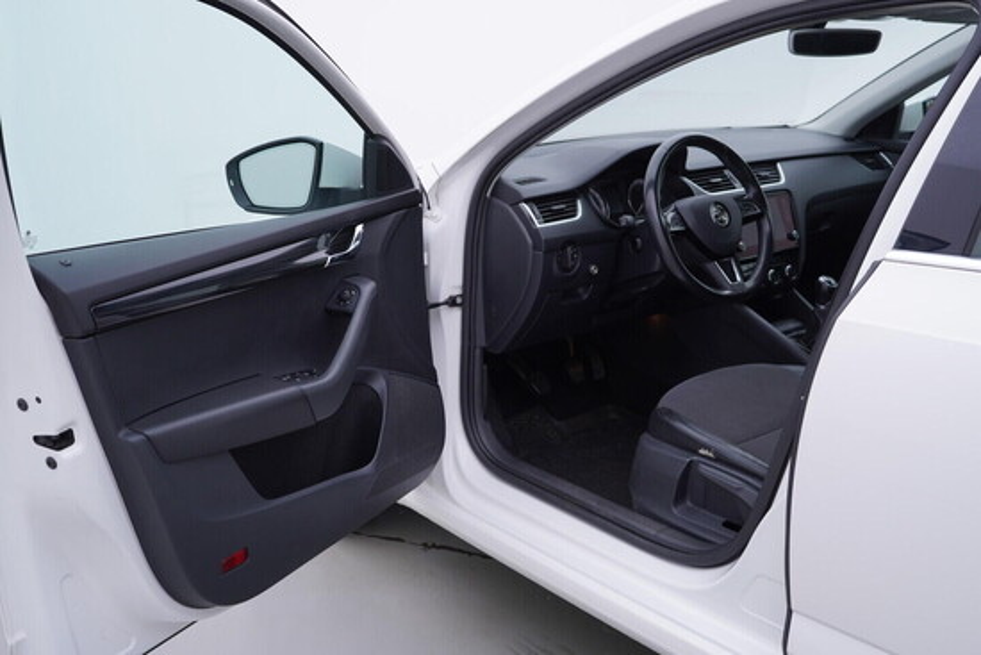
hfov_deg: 53.1
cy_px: 328
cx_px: 490
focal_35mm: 36
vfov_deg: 36.9
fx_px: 981
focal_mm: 24
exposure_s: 1/60
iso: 125
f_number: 3.5
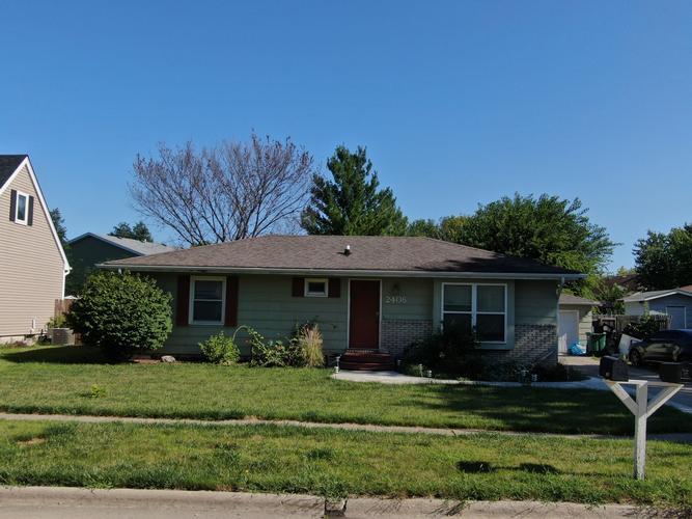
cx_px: 346
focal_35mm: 36
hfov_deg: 51.4
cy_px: 260
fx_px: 720
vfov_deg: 39.6
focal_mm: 6.21
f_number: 3.3
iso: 100
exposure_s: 1/1250
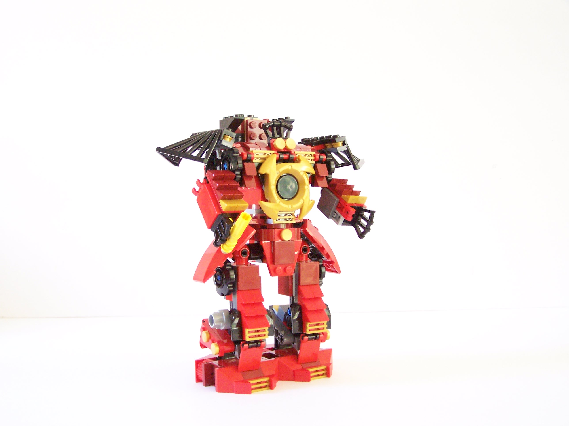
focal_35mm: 43
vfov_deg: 33.6
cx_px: 284
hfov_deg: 43.9
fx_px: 707
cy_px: 213
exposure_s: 1/30
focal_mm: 7.1
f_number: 2.9
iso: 400
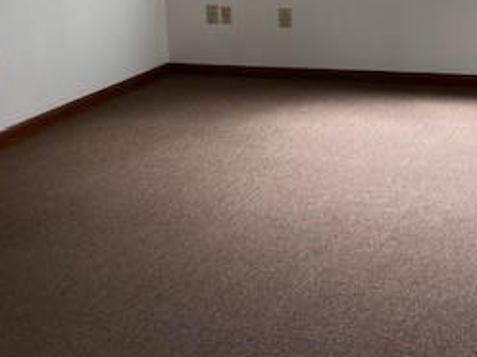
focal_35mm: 67
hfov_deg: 27.3
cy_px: -27
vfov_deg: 20.9
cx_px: 477
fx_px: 923
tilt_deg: -7.6
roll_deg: +0.1
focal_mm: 4.25
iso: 50
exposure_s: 1/120
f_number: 1.8
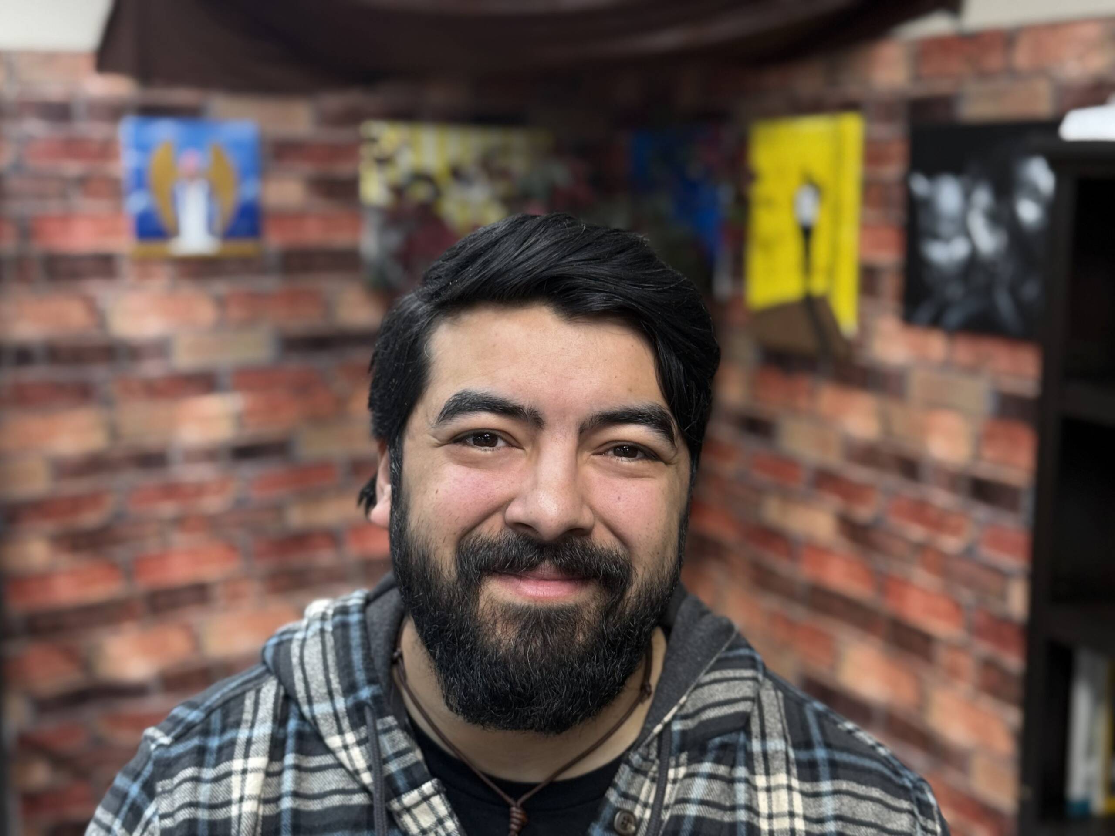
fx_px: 1546
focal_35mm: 48
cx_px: 558
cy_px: 418
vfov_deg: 30.3
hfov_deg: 39.7
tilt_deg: -8.6
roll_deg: +0.8
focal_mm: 6.76
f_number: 1.78
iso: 125
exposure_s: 1/60
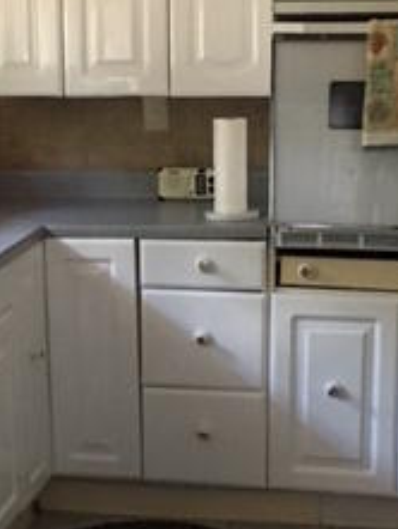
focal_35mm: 84
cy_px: 261
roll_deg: +0.5
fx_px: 1286
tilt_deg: -11.7
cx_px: 108
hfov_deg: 17.5
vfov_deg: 23.3
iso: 64
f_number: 2.2
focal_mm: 4.15
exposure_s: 1/4
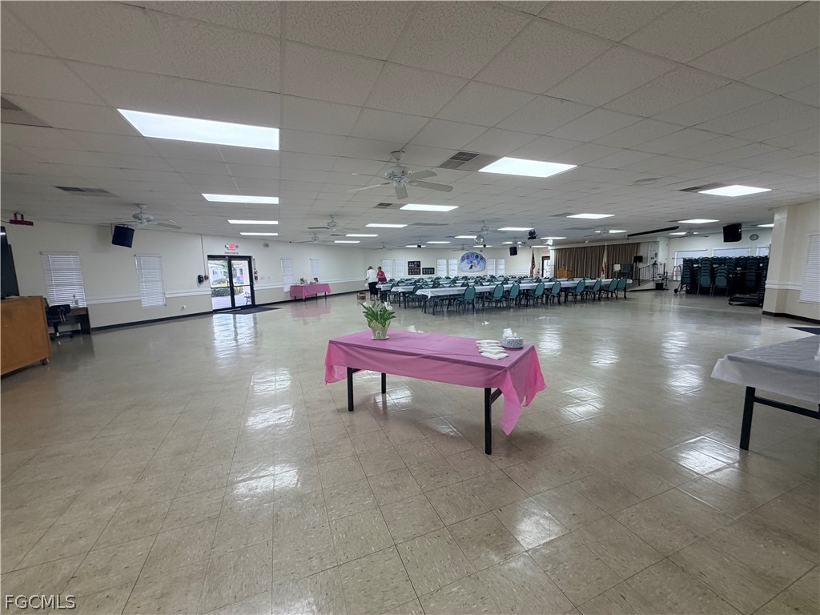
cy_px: 308
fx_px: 332
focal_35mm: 14
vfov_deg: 85.7
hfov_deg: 102.1
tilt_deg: -7.2
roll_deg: +2.6
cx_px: 410
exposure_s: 1/120
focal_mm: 2.22
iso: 160
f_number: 2.2
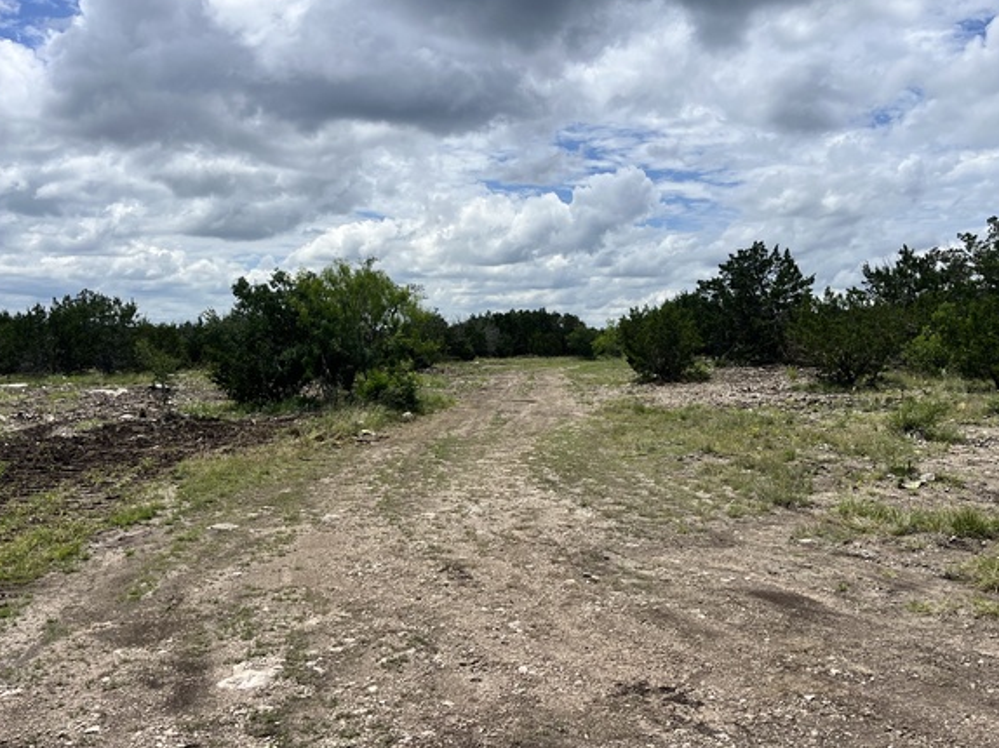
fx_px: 837
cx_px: 534
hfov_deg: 61.6
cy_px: 395
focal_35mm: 29
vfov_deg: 48.2
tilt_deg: -2.7
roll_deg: -0.4
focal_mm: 5.1
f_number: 1.6
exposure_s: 1/6494
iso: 50
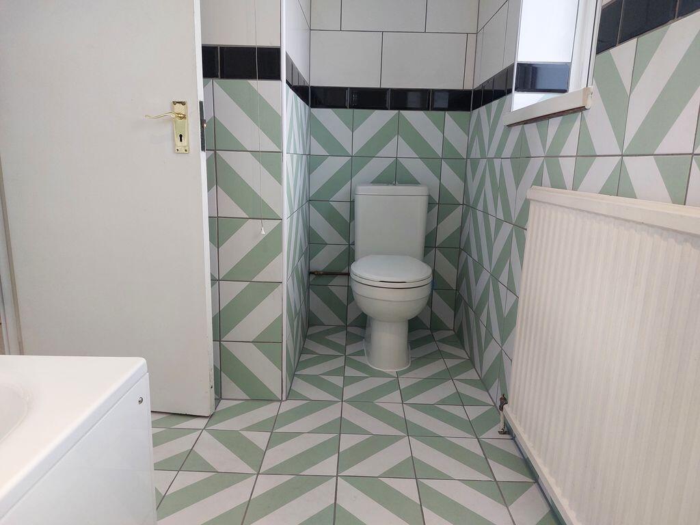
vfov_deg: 54.9
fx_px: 506
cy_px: 262
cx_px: 350
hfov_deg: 69.4
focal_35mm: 25
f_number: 1.8
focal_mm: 5.23
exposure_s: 1/100
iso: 125
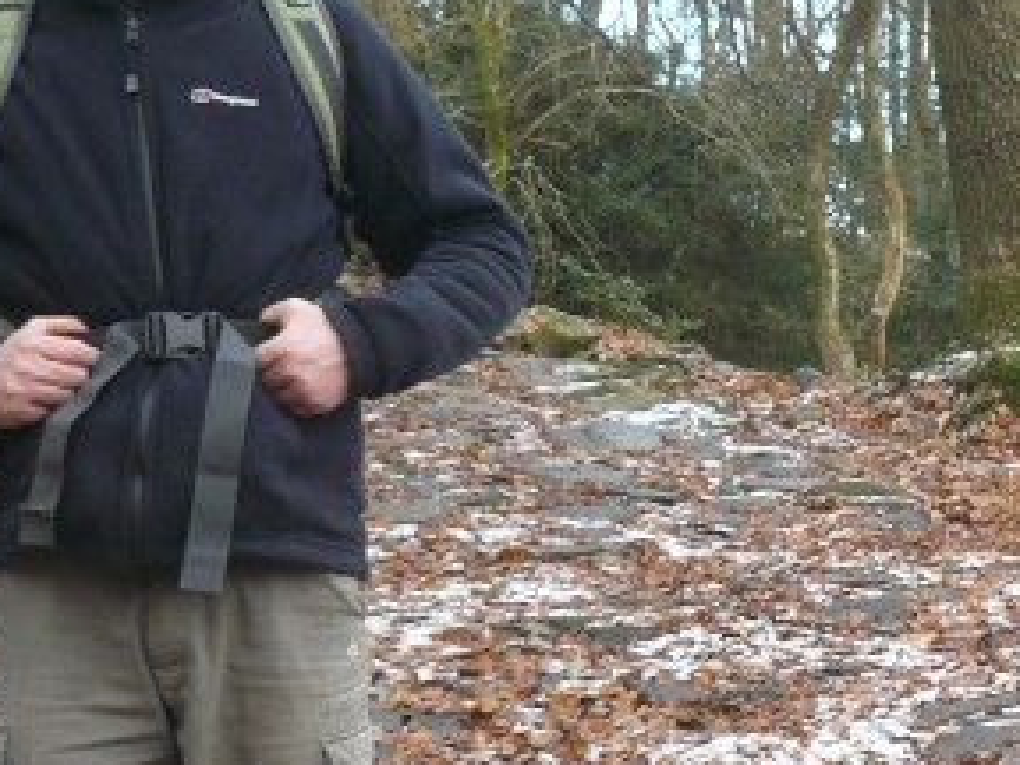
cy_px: 418
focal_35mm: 96
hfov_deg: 19.9
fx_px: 2829
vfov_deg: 15.4
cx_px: 999
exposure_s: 1/50
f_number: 2.8
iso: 100
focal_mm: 6
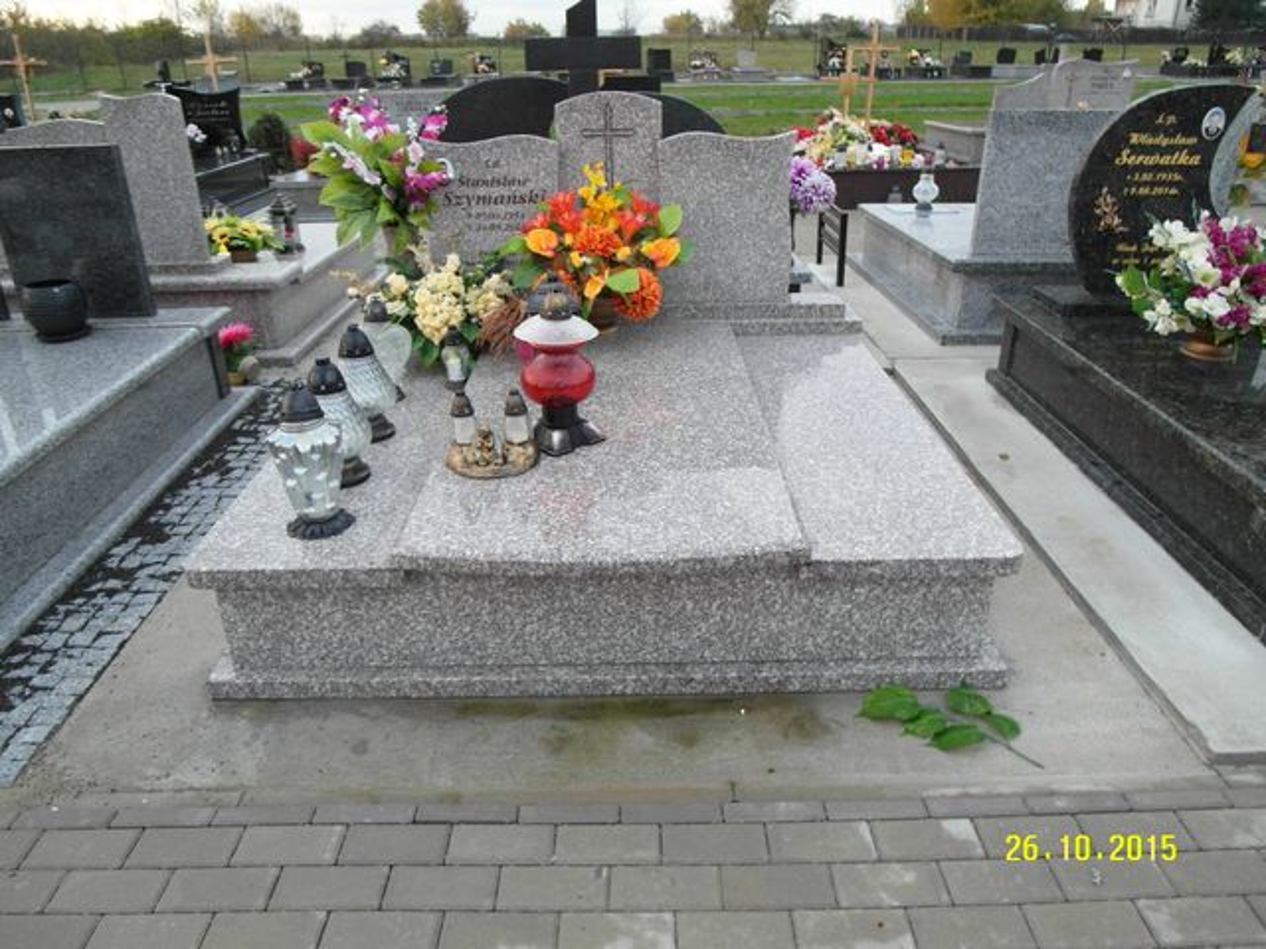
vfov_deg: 56.8
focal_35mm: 24
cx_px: 633
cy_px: 474
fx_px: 878
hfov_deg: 71.6
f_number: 2.8
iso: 100
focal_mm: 5.2
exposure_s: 1/45
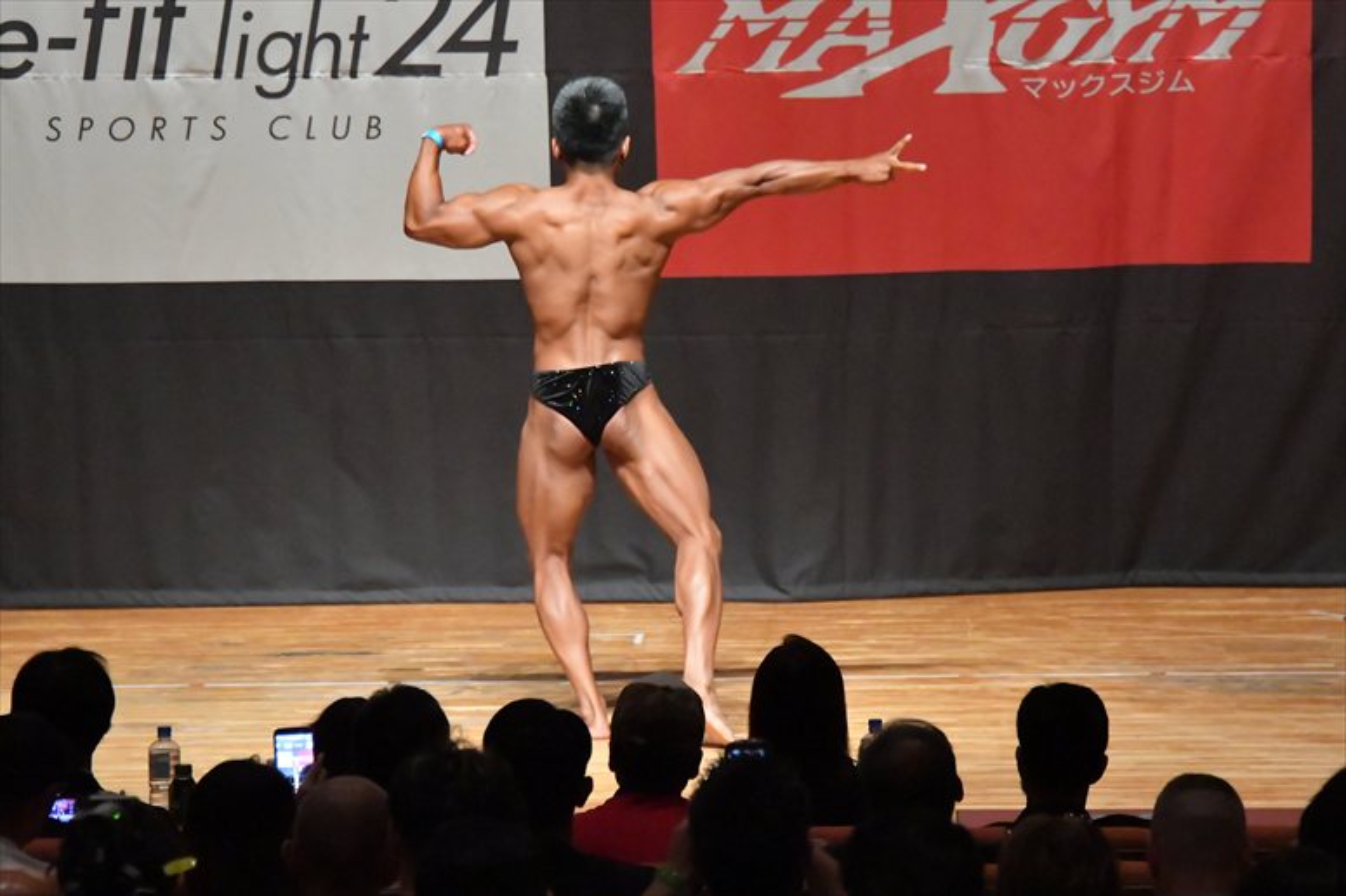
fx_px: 8969
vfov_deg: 5.7
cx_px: 673
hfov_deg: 8.6
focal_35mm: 240
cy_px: 448
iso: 16000
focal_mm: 160
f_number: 5.6
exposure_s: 1/400
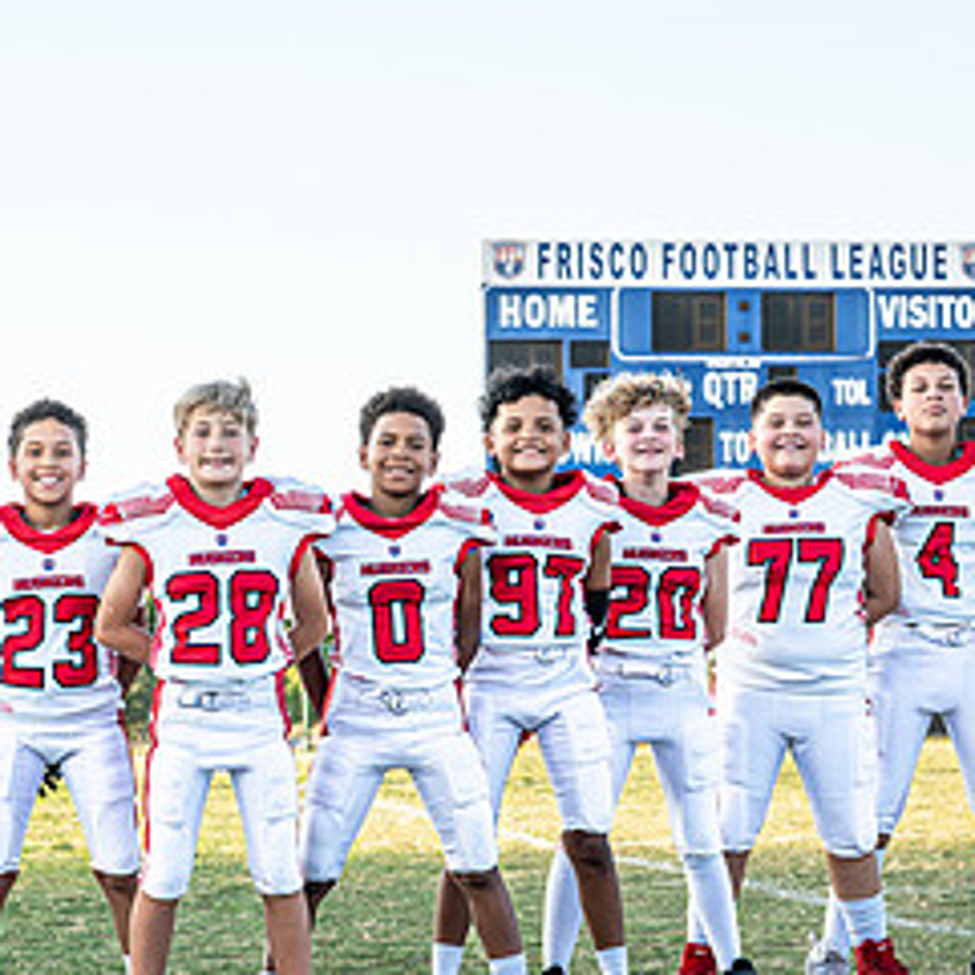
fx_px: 3920
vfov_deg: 14.1
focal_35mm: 123
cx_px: 111
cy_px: 682
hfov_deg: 14.1
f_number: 4
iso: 500
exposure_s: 1/1000
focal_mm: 50
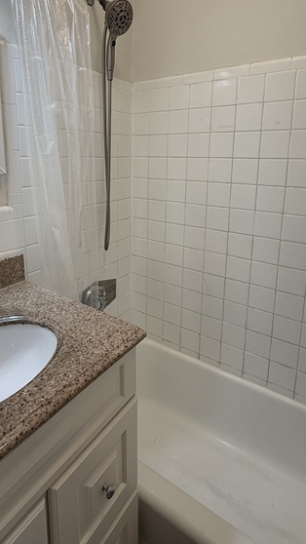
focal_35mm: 21
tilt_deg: -7.8
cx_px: 142
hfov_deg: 53.6
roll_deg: -0.9
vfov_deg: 82.5
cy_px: 211
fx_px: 303
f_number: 2.2
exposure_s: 1/120
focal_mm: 2.22
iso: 80
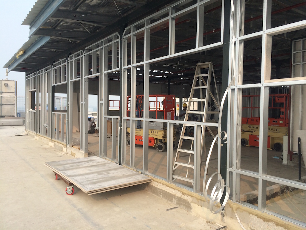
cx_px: 153
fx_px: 256
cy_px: 115
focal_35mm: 29
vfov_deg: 48.2
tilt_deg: -2.4
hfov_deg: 61.7
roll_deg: -0.9
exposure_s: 1/820
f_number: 2.2
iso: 32
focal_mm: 4.15
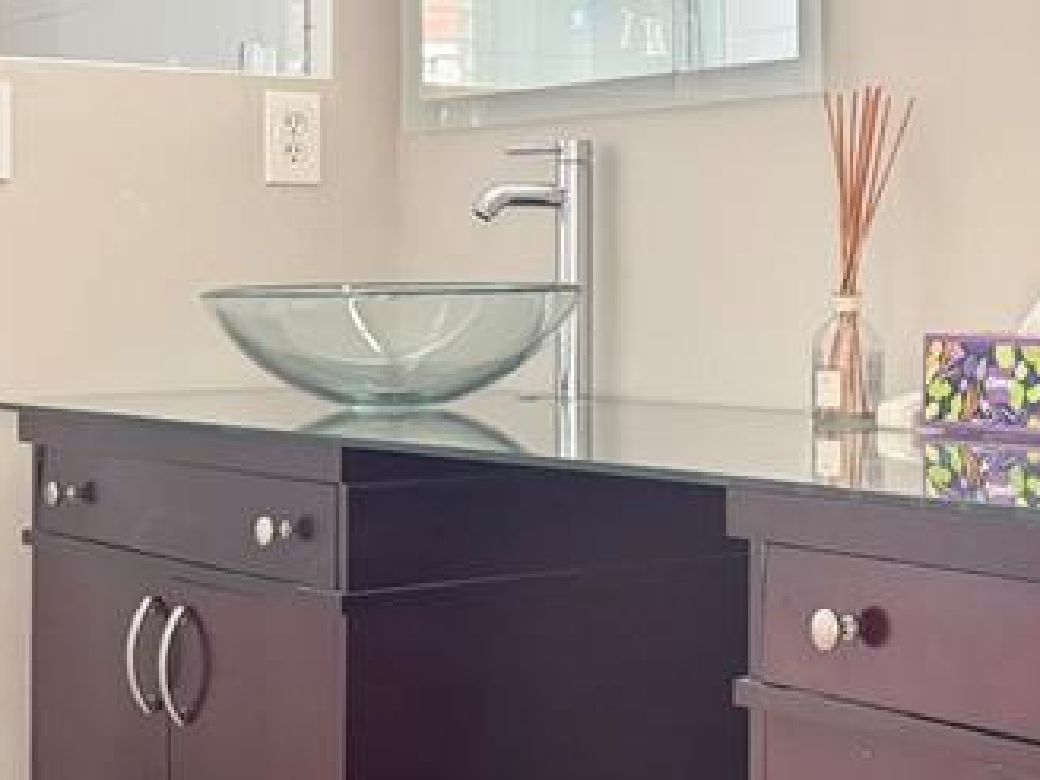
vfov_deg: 19.6
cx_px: 875
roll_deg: +0.2
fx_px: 2253
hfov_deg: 25.4
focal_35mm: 75
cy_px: 254
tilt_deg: -0.1
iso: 250
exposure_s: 1/60
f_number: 1.78
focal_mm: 6.76
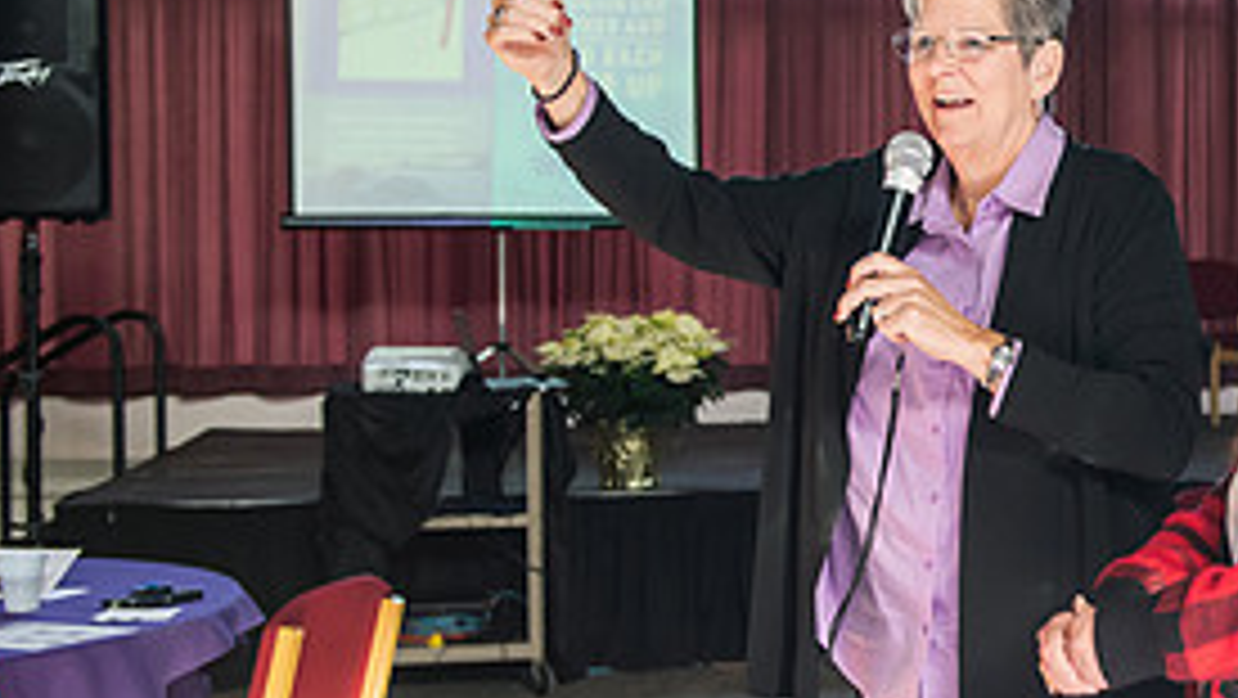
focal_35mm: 75
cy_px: 331
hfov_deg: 26.6
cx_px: 1247
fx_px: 2463
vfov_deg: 16.1
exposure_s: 1/250
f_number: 3.5
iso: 1250
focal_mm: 34
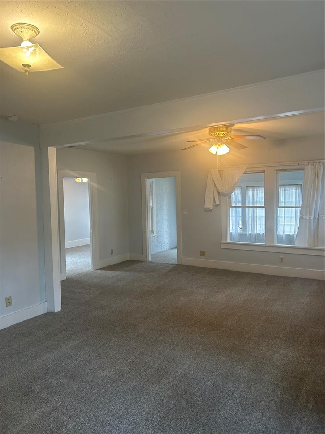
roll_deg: +1.1
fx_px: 325
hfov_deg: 53.1
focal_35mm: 26
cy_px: 217
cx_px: 162
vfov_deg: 67.3
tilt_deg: -4.5
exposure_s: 1/60
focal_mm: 5.7
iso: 100
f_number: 1.5
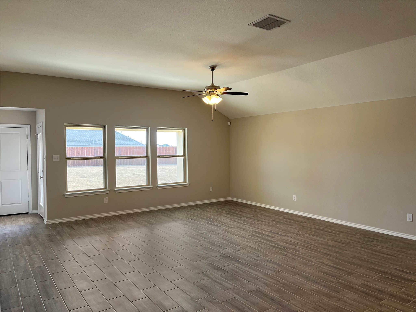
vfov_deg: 53.1
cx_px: 208
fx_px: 312
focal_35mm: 26
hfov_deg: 67.3
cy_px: 156
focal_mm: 5.1
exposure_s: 1/120
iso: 64
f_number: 1.6
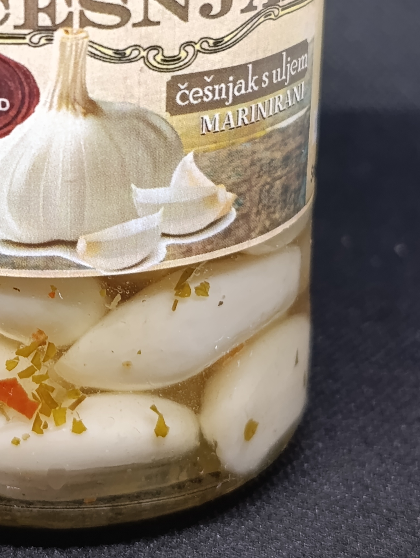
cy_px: 121
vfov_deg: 20.4
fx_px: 1534
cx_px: 91
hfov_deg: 15.5
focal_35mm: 95
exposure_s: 1/100
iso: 869
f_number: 1.65
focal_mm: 6.11
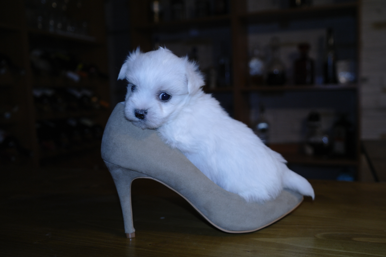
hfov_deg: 53.2
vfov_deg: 36.8
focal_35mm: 36
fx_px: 386
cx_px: 193
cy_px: 128
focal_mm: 24
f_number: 4
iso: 400
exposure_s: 1/40
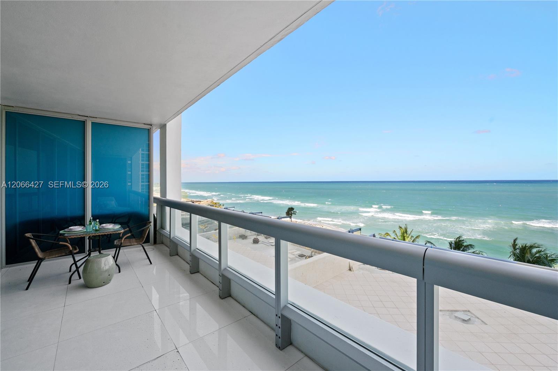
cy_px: 186
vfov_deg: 81.1
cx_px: 279
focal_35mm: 14
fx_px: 217
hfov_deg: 104.3
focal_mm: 14
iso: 200
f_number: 8
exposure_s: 1/400
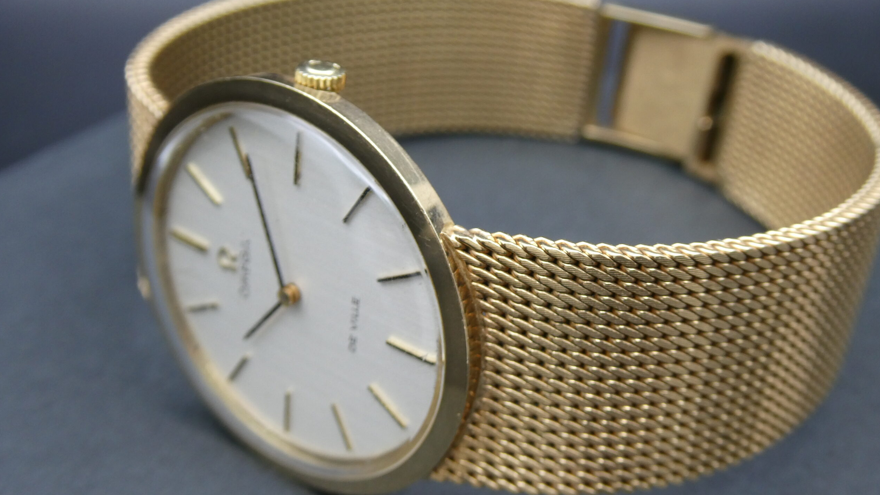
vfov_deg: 23.0
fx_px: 1213
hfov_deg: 39.9
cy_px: 272
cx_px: 443
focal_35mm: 52
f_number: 4
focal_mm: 8.4
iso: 200
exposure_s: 1/80
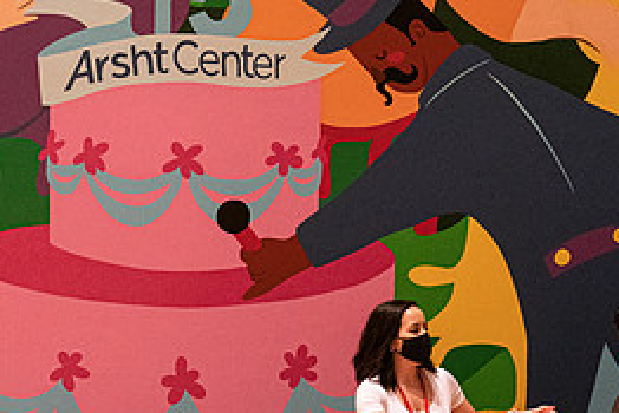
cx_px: 194
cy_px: 362
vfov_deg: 13.1
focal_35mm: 104
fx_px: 1789
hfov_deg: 19.6
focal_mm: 47
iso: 4000
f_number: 4
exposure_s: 1/200
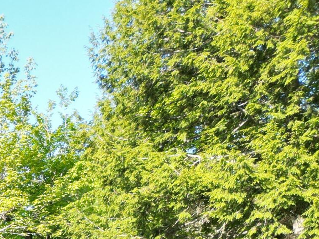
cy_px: 433
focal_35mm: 94
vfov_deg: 13.9
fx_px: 866
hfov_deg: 17.0
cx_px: -266
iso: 100
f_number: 1.7
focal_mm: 6.72
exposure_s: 1/640
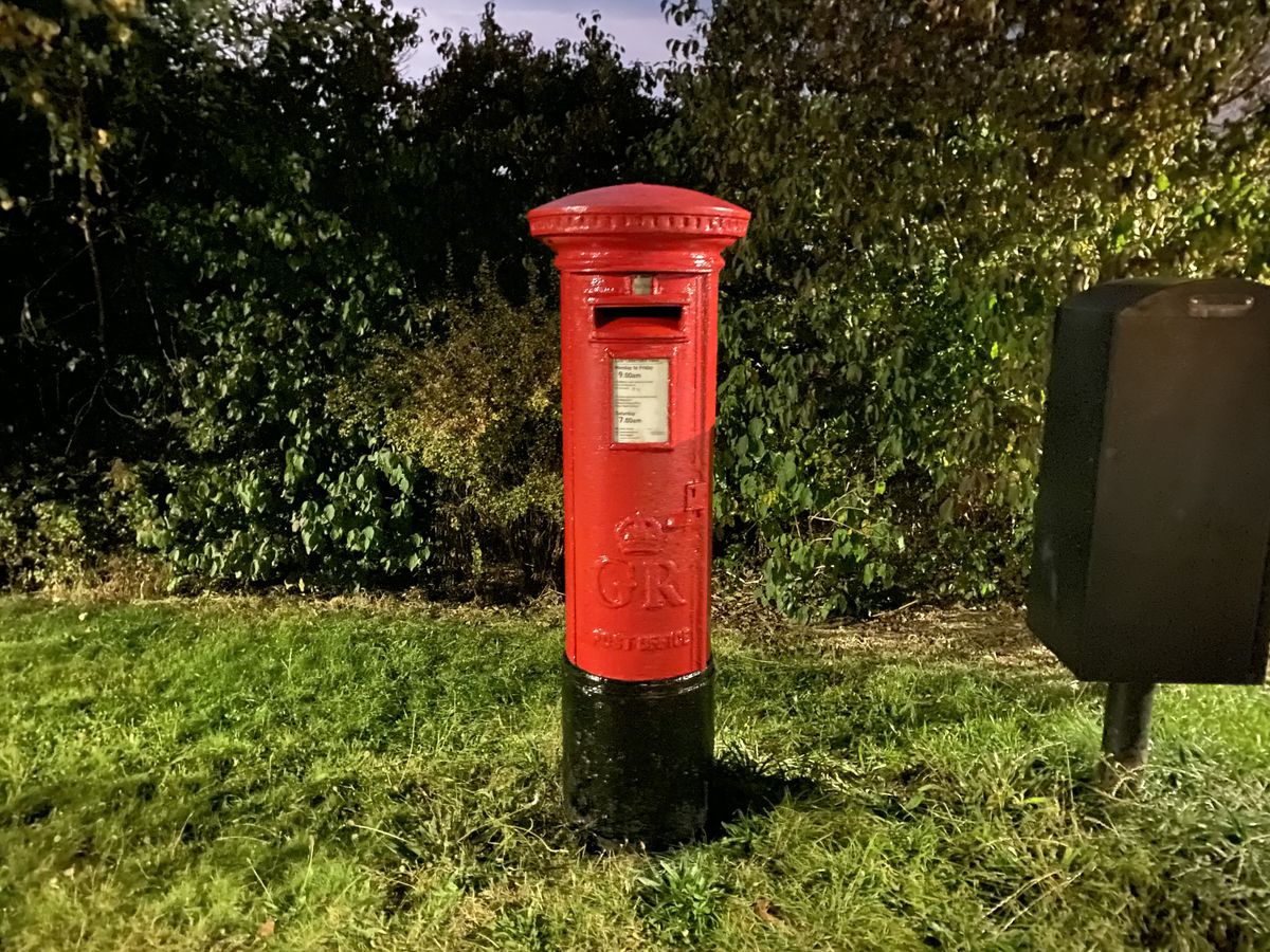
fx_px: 954
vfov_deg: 53.1
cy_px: 476
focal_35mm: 26
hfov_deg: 67.3
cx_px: 635
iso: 2500
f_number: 1.8
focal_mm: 4.25
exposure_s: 1
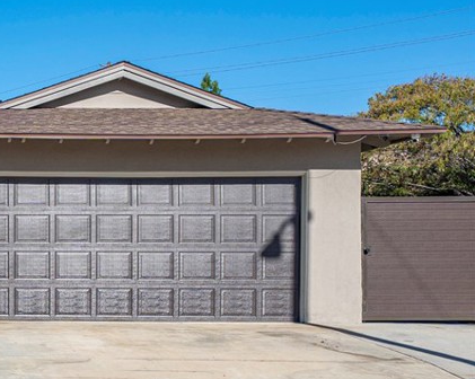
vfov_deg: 23.7
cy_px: 249
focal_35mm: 64
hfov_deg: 26.2
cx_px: -102
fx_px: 899
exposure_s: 1/320
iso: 80
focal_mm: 19
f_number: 6.3
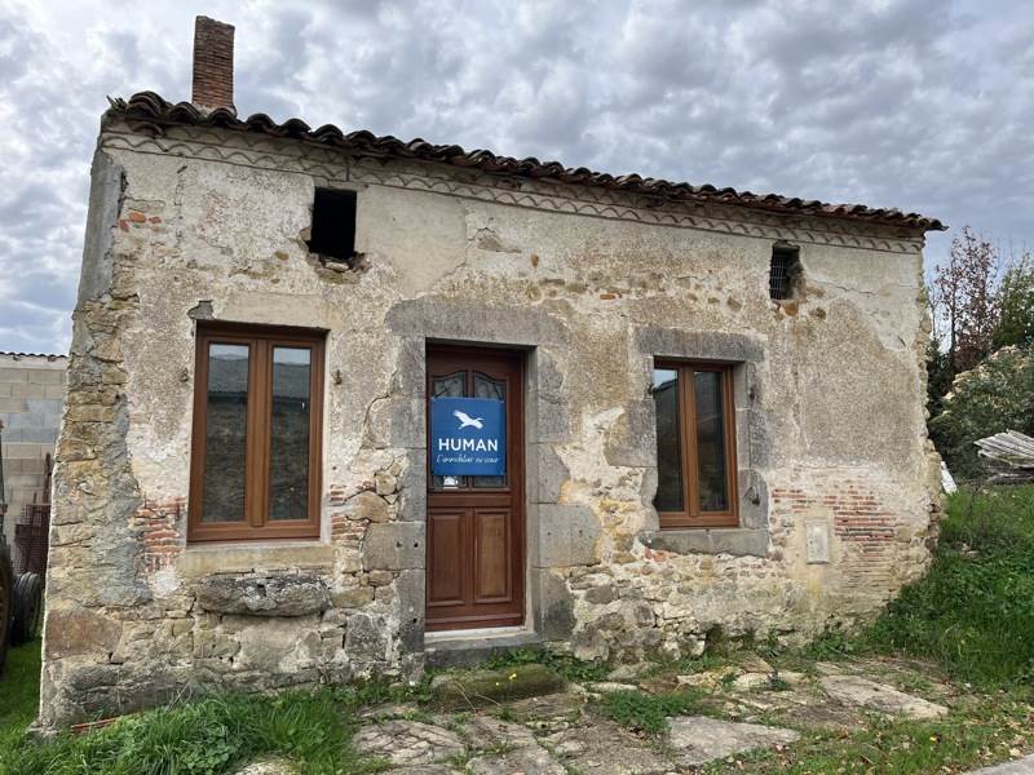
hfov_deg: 67.3
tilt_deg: +7.3
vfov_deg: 53.1
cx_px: 517
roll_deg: +0.7
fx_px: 777
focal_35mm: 26
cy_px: 388
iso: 50
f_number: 1.6
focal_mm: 5.1
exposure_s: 1/1117
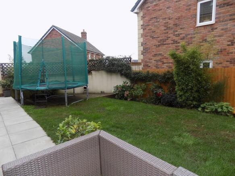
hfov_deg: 73.9
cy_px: 88
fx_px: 156
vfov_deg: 58.9
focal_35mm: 23
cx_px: 118
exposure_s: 1/80
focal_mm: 4
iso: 80
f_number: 3.1
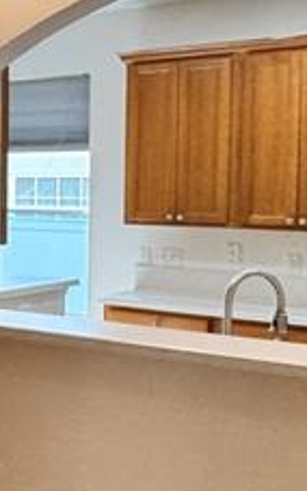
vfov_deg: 30.6
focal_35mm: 67
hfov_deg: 14.0
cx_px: -415
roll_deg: +0.4
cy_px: 208
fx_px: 896
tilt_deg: +0.0
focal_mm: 2.22
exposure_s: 1/120
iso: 125
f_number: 2.2
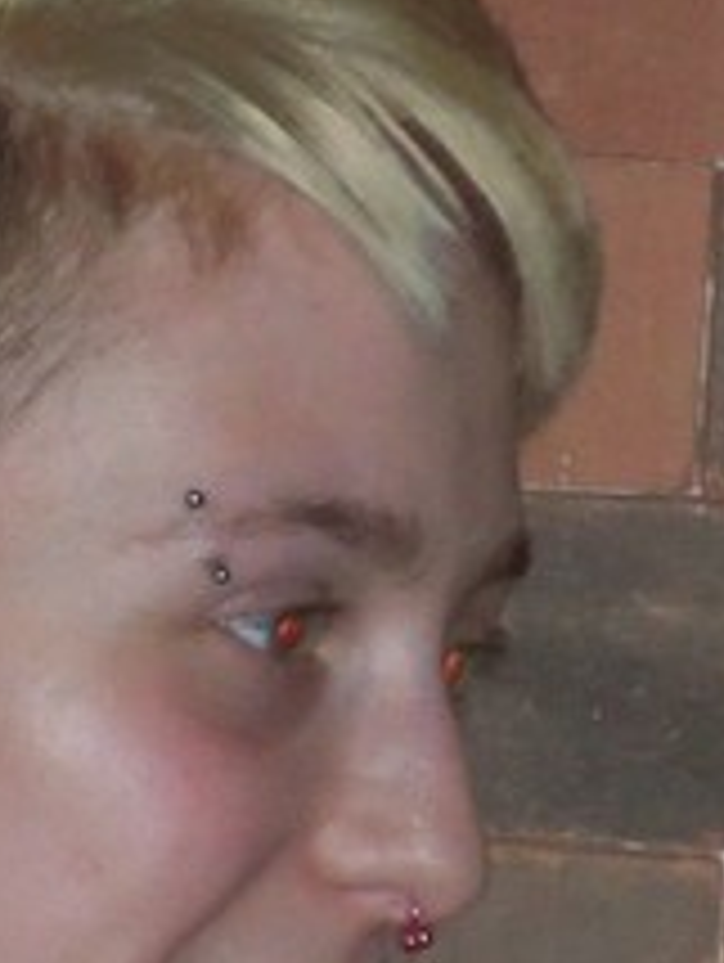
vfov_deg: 3.6
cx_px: -99
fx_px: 15502
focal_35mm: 557
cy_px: 587
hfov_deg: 2.7
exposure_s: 1/200
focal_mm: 25.3
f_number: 5.7
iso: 400
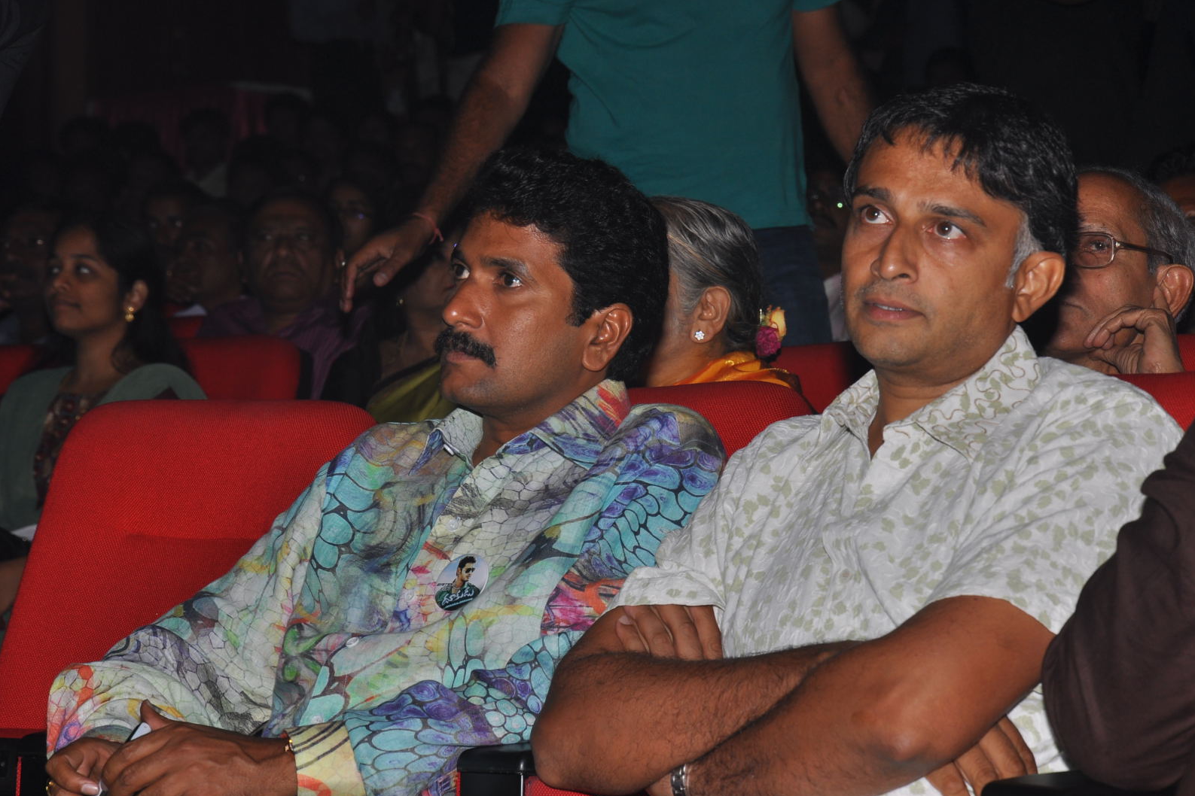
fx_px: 4514
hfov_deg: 15.1
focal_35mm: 136
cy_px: 399
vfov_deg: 10.1
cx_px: 601
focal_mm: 90
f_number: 11
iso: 200
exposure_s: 1/200
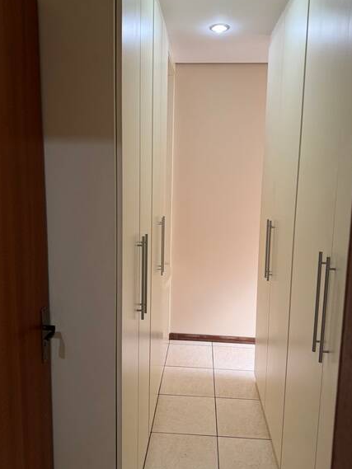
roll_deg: -1.8
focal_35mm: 27
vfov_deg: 65.3
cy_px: 227
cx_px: 180
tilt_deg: -7.4
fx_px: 366
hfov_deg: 51.4
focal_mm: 6.76
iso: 200
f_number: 1.78
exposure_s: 1/120
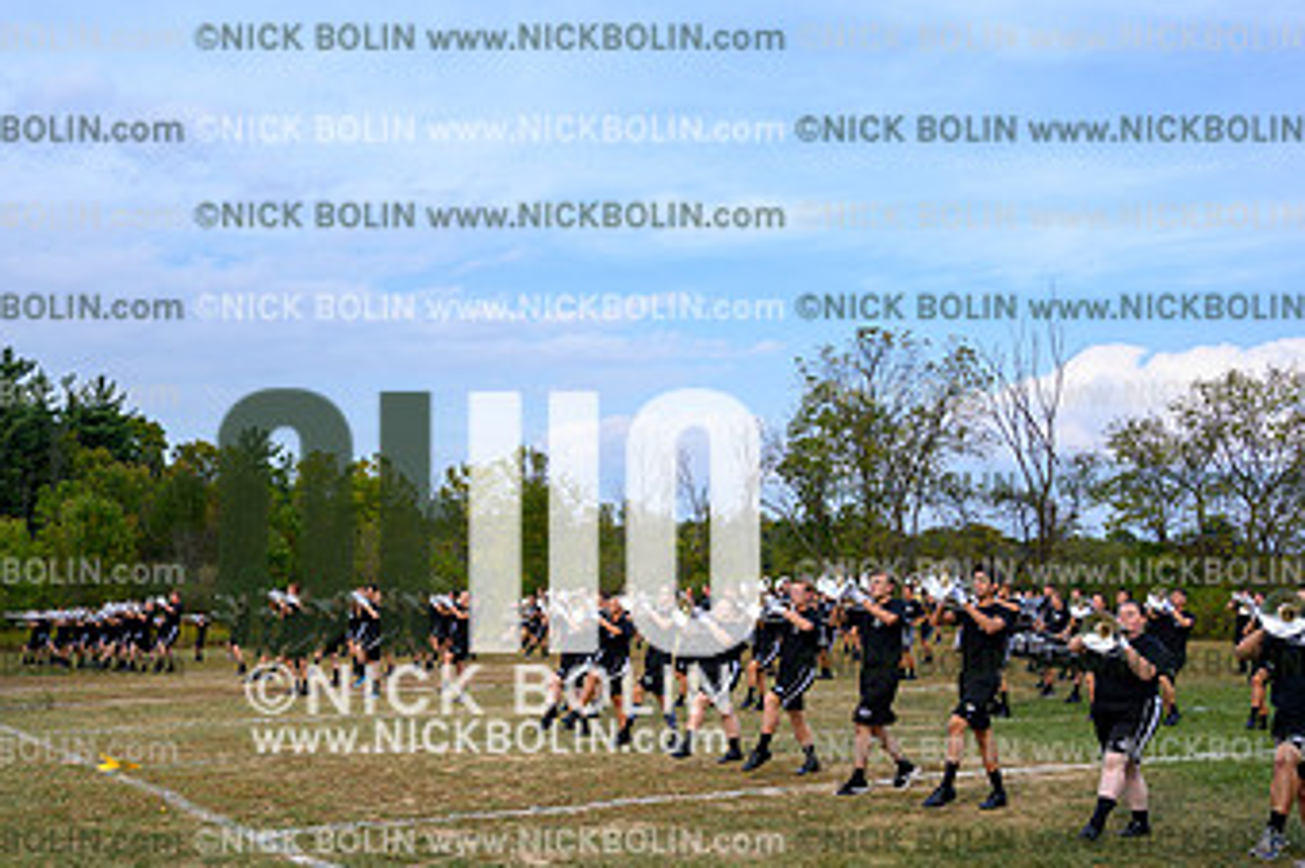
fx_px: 1485
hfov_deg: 47.0
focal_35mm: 41
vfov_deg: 32.3
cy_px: 572
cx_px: 487
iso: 200
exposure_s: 1/800
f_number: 4.5
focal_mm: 24
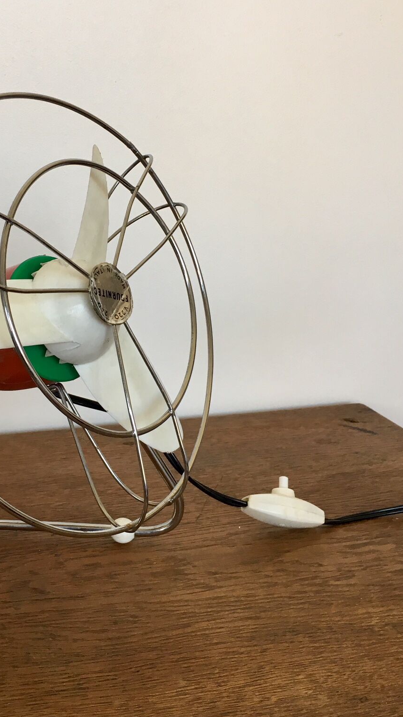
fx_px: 798
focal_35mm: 42
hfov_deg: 27.9
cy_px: 310
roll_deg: +0.1
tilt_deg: -11.8
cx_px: 98
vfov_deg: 48.2
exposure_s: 1/33
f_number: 2.2
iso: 25
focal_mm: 4.15
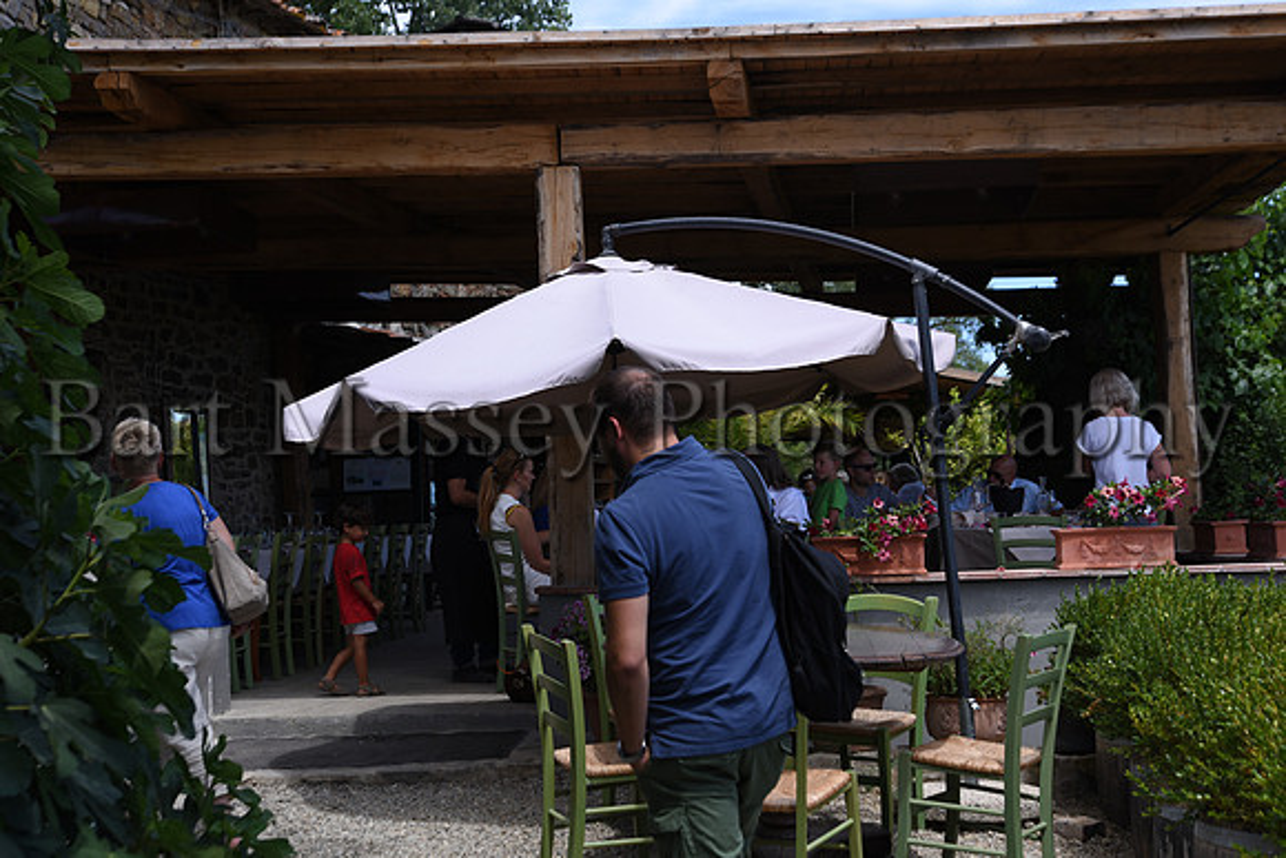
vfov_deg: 27.0
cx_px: 643
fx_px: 1786
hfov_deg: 39.6
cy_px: 429
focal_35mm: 50
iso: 90
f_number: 6.3
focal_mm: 50
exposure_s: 1/250
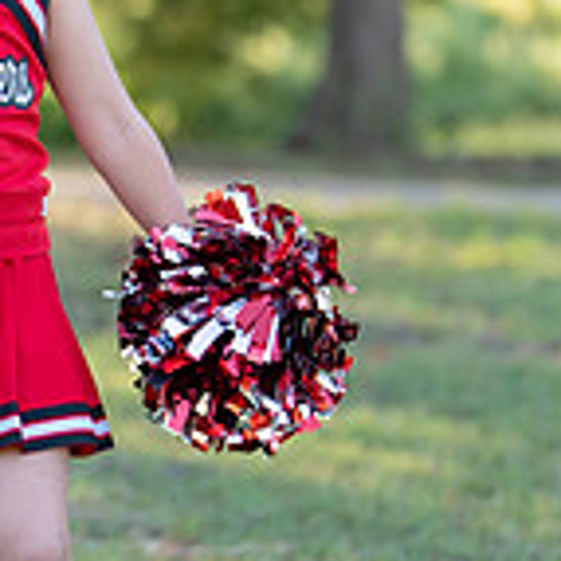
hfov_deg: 9.3
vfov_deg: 9.4
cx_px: -35
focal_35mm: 187
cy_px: 231
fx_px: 3429
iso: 100
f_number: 1.2
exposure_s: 1/1000
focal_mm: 50
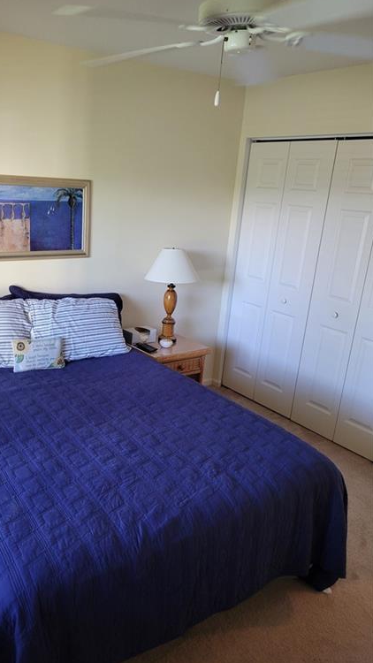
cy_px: 329
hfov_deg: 39.7
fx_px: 510
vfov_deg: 66.1
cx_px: 122
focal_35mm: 29
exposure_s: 1/40
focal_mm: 5.4
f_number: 1.8
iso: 200
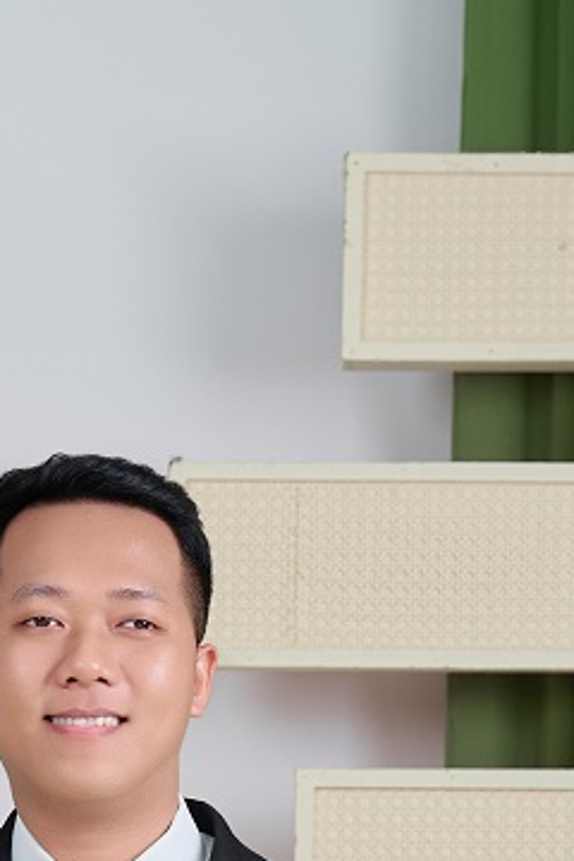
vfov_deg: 10.5
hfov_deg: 7.3
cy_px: 1312
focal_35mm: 188
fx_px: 4496
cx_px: 98
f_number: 4
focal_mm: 44
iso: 200
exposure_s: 1/200
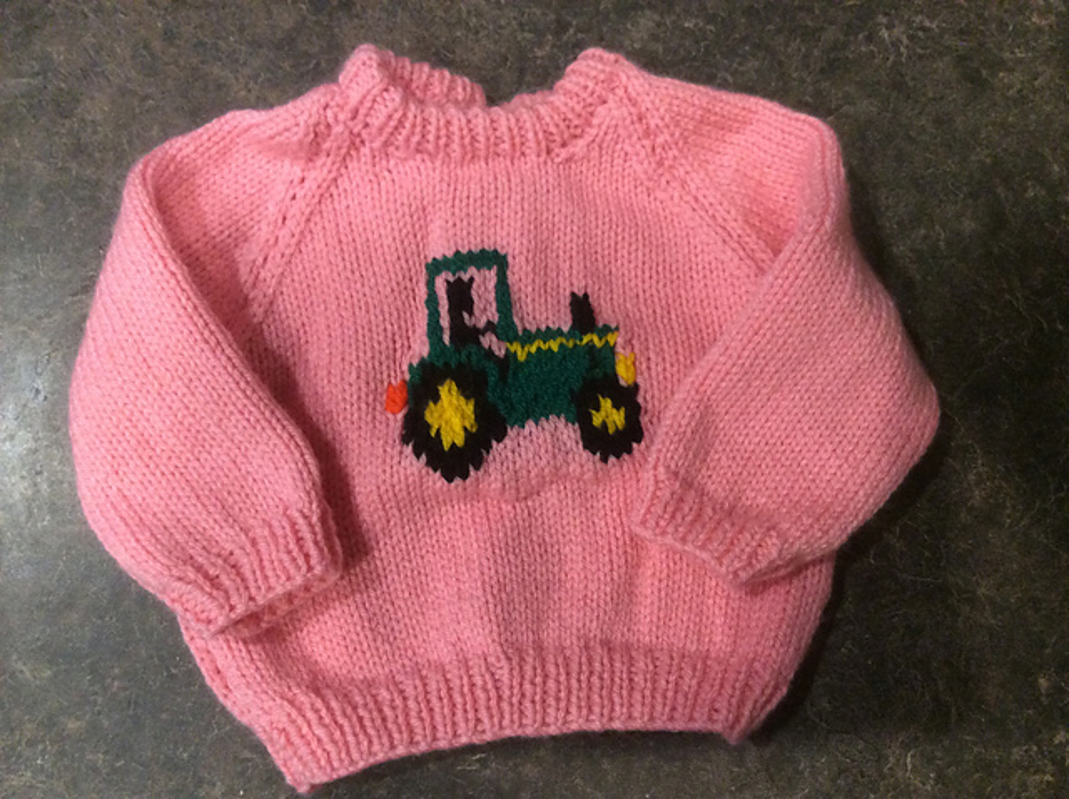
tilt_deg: -79.0
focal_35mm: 32
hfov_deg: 56.9
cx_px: 534
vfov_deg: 44.1
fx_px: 987
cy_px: 400
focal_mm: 3.3
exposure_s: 1/24
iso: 250
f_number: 2.4
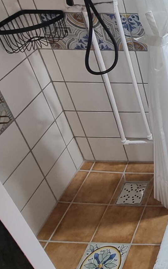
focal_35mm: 41
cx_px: 273
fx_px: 300
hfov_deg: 23.0
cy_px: 41
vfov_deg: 44.9
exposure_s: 1/50
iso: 320
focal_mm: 2.2
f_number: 2.2
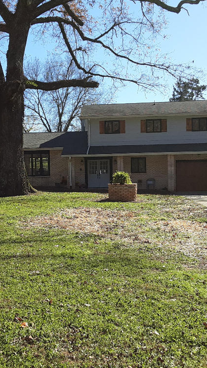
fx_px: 390
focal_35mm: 40
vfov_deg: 50.5
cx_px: 80
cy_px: 182
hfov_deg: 29.6
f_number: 1.9
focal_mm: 2.91
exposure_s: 1/1073
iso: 40
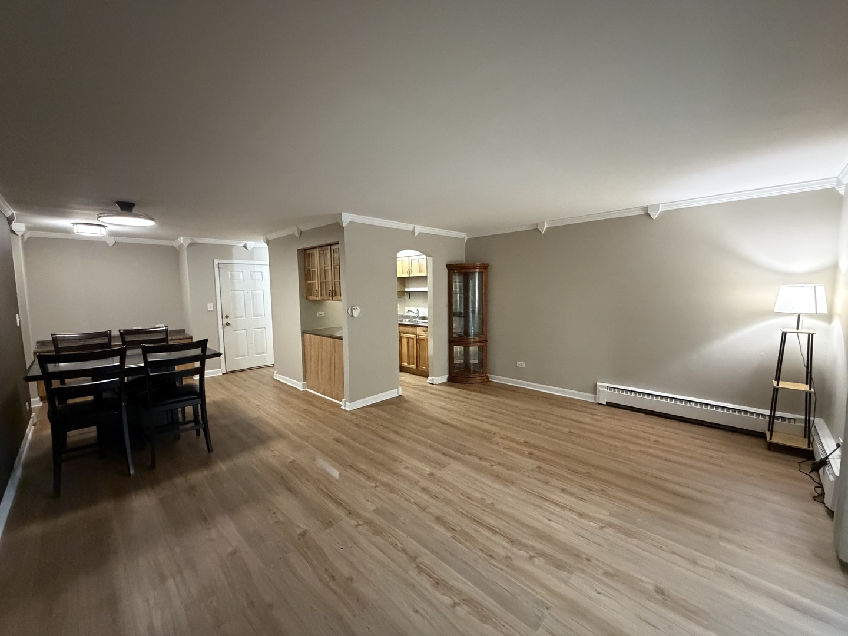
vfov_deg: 85.7
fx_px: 343
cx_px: 424
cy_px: 318
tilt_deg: -5.3
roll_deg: +1.1
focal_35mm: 14
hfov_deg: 102.1
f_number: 2.2
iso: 1250
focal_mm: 2.22
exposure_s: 1/60
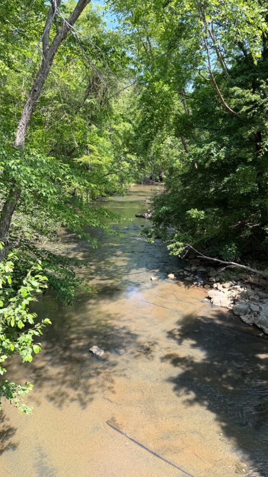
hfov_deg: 42.7
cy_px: 236
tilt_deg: -15.3
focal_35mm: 27
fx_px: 341
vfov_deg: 69.9
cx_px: 161
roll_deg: +0.7
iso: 80
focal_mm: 6.76
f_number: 1.78
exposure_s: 1/722
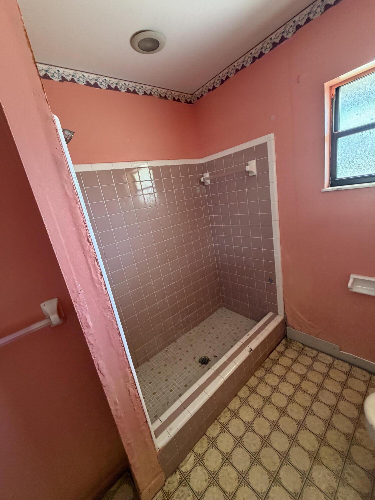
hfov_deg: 85.7
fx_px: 202
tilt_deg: -14.8
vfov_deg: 102.1
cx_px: 188
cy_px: 250
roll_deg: +9.7
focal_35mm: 14
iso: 320
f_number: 2.2
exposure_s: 1/60
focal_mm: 2.22
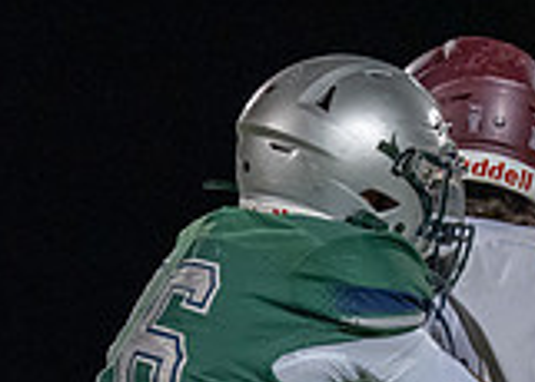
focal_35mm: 836
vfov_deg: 1.7
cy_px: 583
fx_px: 12703
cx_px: -248
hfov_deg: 2.4
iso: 3200
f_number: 2.8
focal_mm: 167
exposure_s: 1/1000
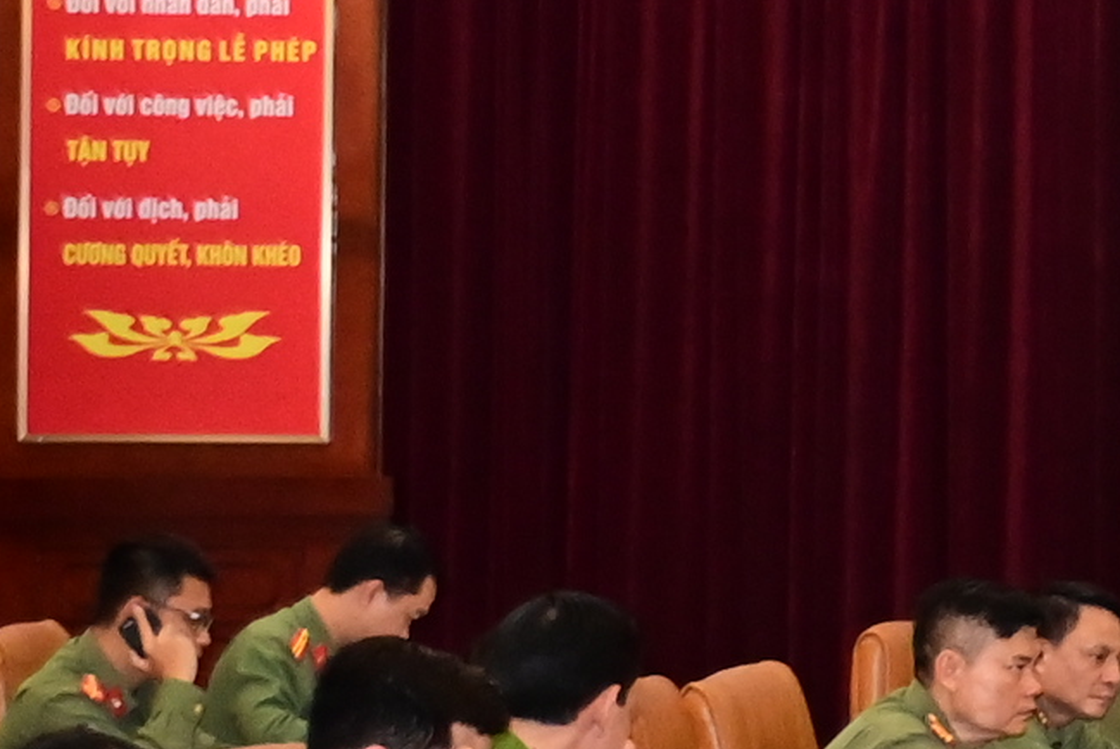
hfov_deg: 10.4
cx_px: 2442
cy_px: 459
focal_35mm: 177
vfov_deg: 7.8
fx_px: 5511
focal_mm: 26
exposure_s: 1/200
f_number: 4.5
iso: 2500
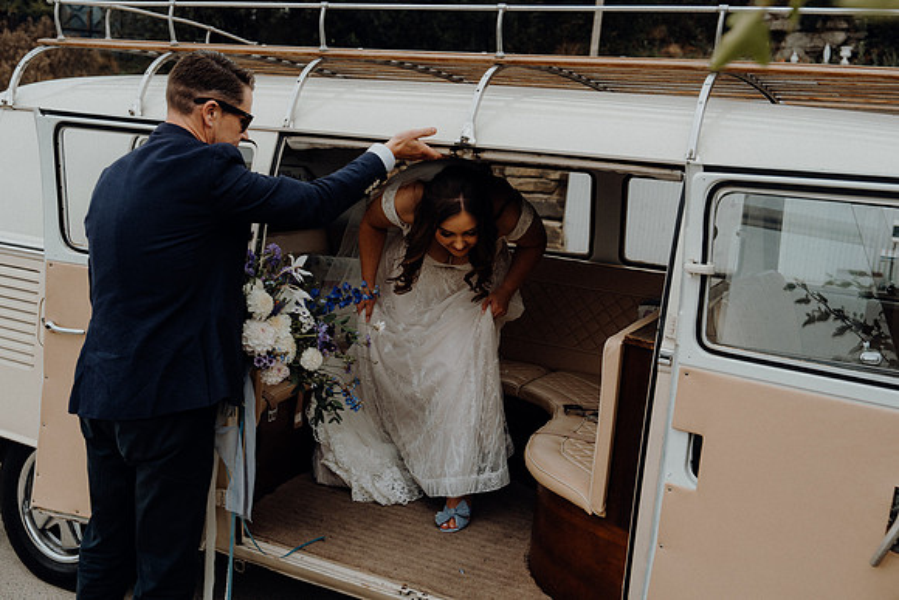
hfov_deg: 53.1
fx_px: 899
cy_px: 300
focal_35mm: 36
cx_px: 450
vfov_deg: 36.9
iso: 125
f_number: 3.5
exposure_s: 1/200
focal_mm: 36
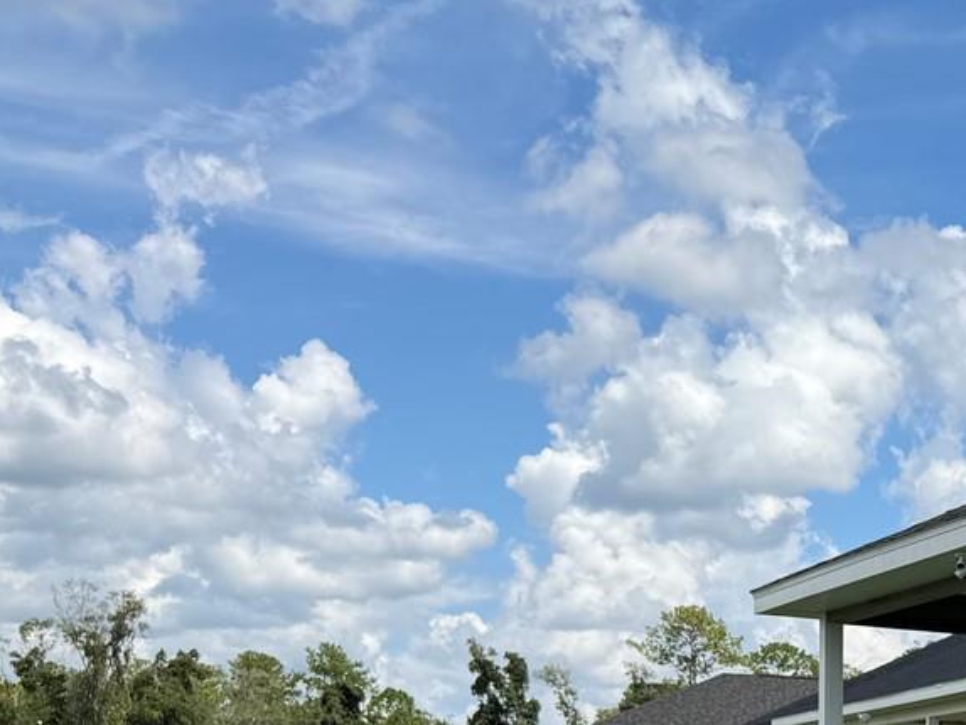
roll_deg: -1.2
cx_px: 1210
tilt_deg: -1.4
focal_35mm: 67
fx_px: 1870
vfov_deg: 20.5
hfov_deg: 25.5
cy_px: 875
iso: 80
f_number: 1.78
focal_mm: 6.76
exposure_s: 1/4673
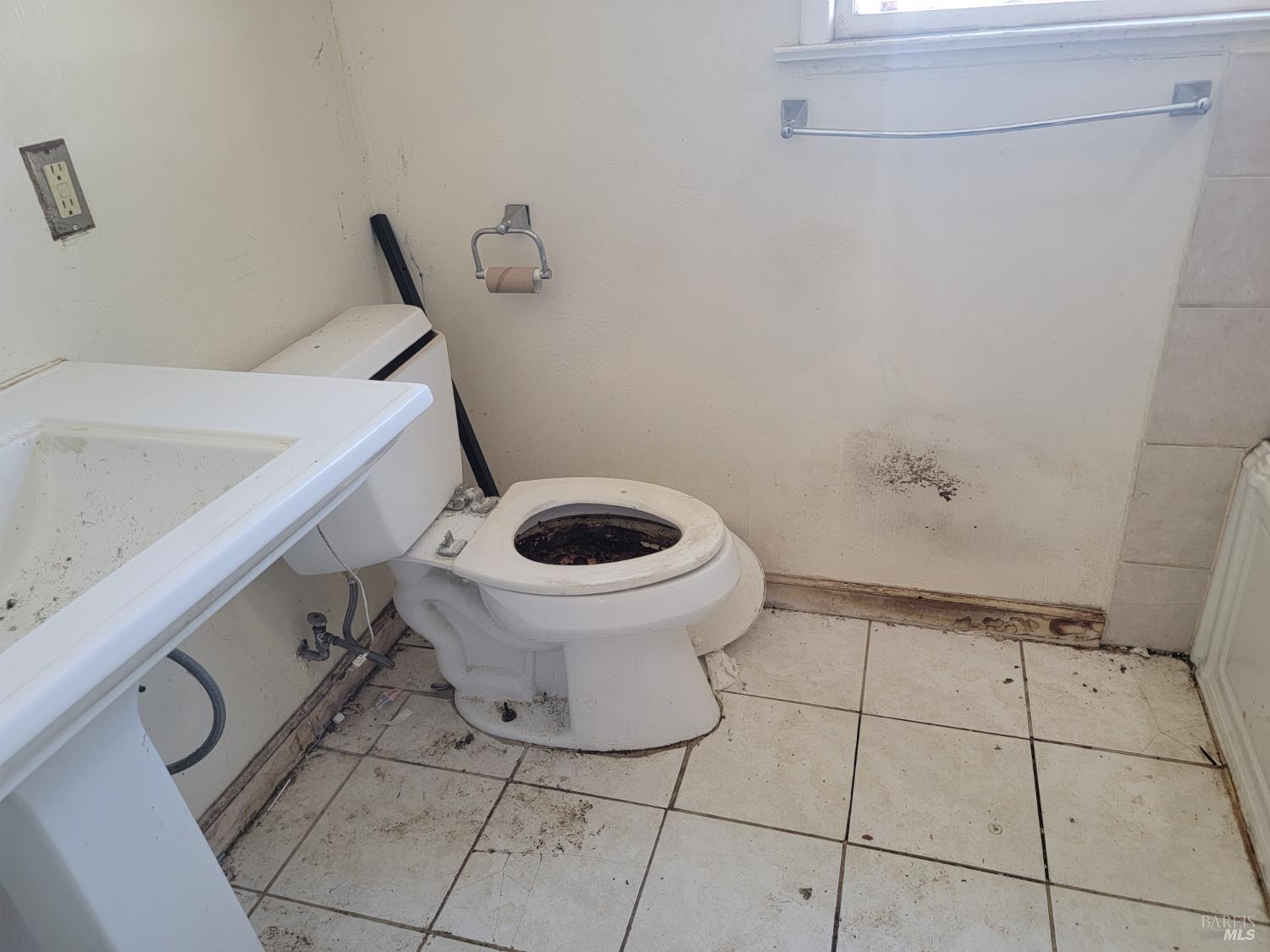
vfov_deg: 56.8
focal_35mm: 24
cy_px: 476
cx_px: 635
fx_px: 881
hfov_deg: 71.6
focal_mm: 6.7
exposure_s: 1/40
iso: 160
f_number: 1.8
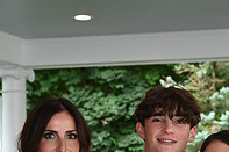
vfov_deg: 9.3
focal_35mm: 144
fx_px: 915
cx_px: 172
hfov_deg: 14.2
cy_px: 218
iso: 1000
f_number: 5.6
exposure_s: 1/80
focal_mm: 49
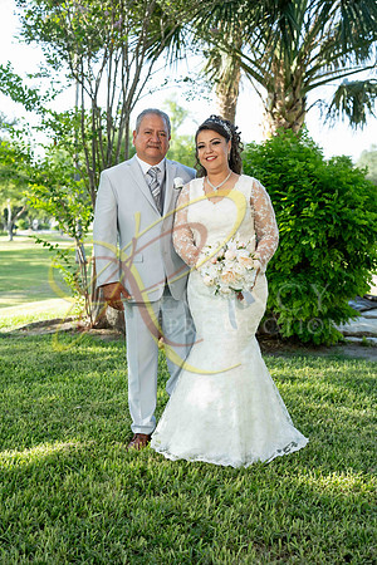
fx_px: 723
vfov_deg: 42.7
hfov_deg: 29.2
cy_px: 282
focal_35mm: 46
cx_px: 188
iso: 500
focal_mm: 46
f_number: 4
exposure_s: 1/500
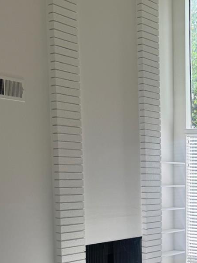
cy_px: 216
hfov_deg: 22.7
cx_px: 230
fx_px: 455
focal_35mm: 60
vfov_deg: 31.2
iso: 100
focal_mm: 6.76
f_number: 1.78
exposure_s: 1/788
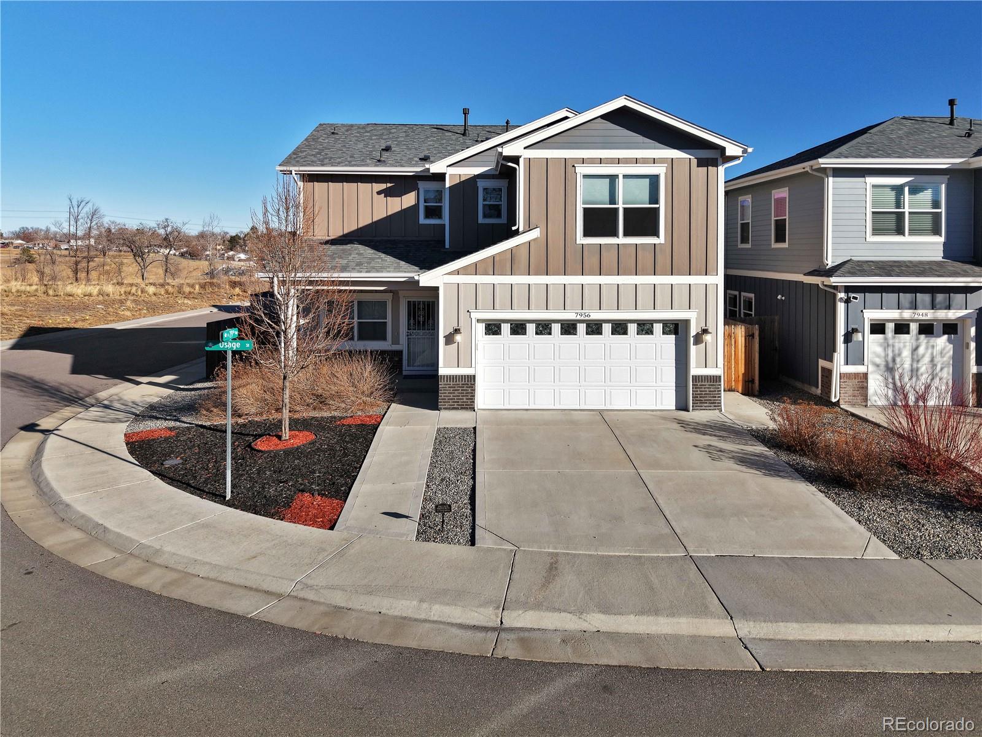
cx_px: 491
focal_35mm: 24
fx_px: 681
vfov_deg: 56.8
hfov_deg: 71.6
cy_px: 368
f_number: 1.8
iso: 120
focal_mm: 8.67
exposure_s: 1/1500
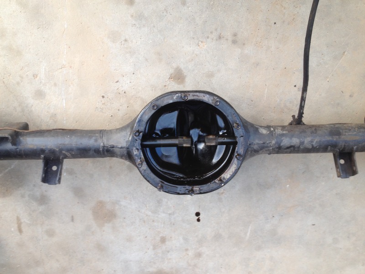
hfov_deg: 52.6
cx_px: 182
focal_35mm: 35
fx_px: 369
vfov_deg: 40.7
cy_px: 137
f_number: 2.4
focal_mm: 4.28
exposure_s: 1/24
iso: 50
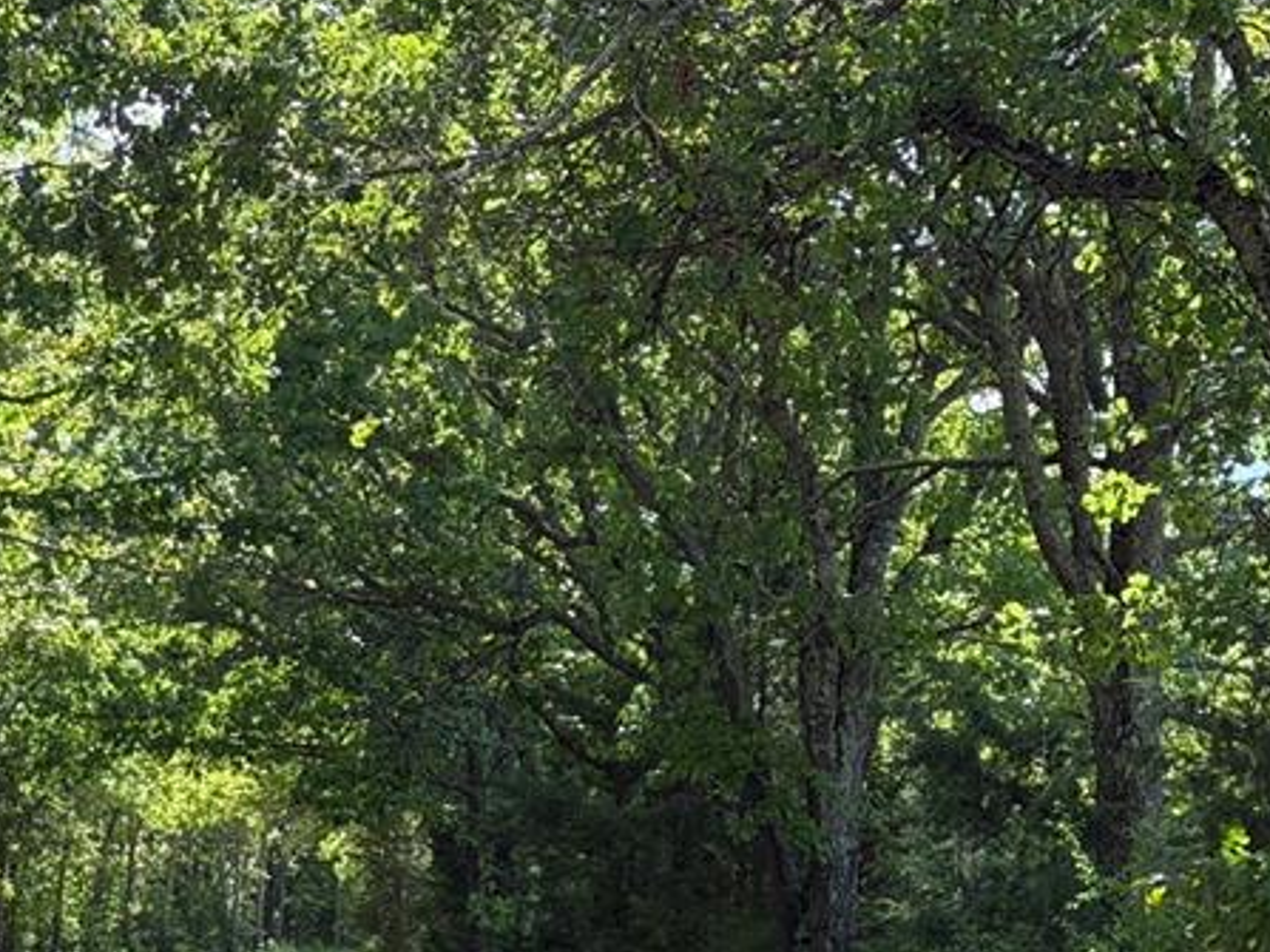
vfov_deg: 13.3
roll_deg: -0.5
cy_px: 864
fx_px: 4035
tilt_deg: +0.8
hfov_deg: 17.7
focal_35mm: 110
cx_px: 253
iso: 80
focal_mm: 6.76
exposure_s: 1/769
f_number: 1.78
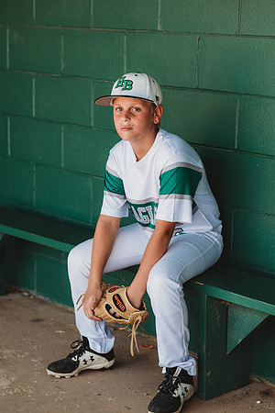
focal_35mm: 85
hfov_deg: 16.1
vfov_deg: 23.9
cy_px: 206
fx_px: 974
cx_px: 138
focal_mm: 85
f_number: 2.8
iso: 100
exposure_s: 1/160
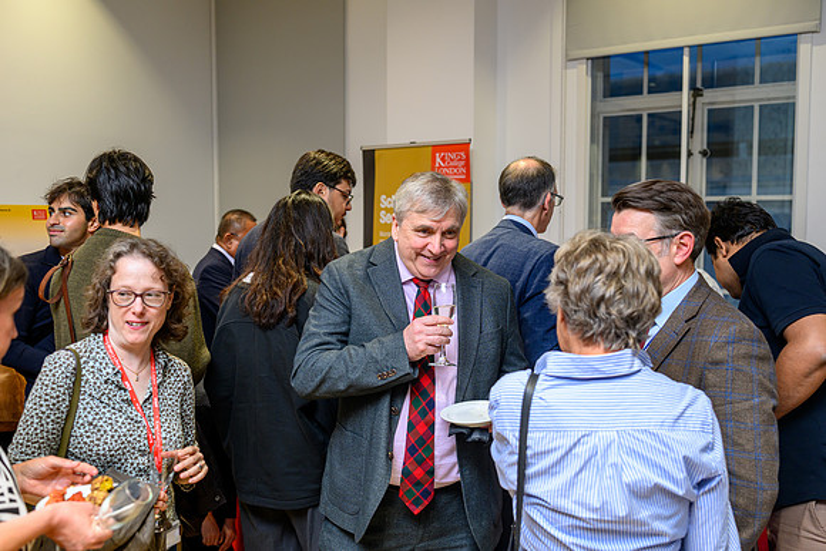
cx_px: 413
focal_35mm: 36
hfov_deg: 53.7
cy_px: 276
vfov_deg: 37.3
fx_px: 816
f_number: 2.8
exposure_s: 1/200
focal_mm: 35
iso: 640
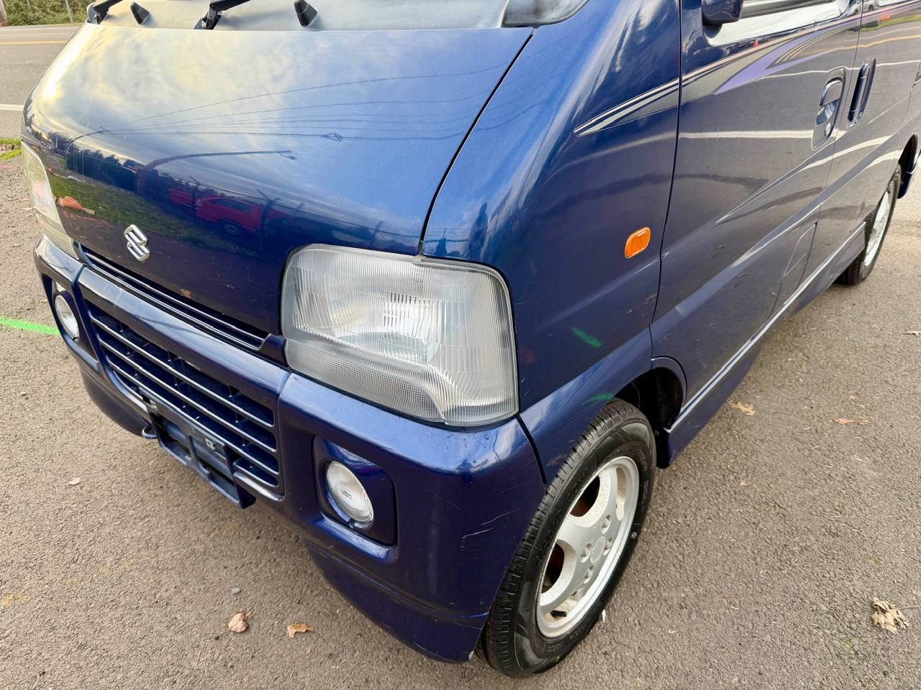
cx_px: 460
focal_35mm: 24
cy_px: 345
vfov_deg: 56.8
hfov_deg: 71.6
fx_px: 639
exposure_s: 1/240
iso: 80
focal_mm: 6.76
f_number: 1.78
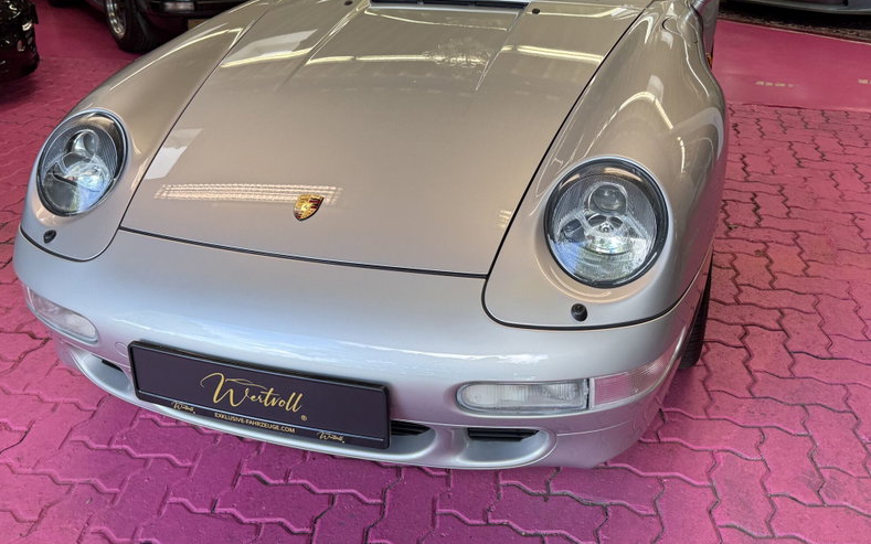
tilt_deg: -18.9
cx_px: 434
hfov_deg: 58.1
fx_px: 783
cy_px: 139
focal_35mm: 33
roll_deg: +0.6
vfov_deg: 37.4
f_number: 1.78
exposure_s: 1/100
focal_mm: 6.76
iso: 64
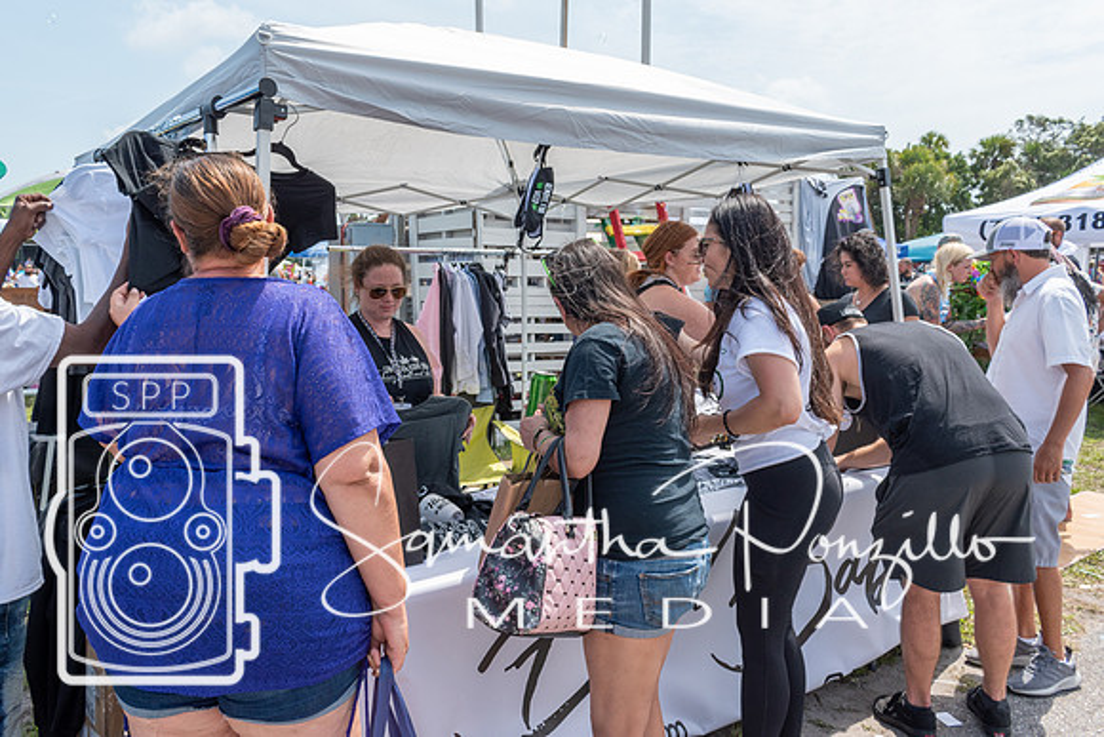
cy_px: 368
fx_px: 884
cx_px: 531
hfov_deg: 64.0
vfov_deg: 45.2
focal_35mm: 29
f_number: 10
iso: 200
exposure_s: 1/400
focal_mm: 18
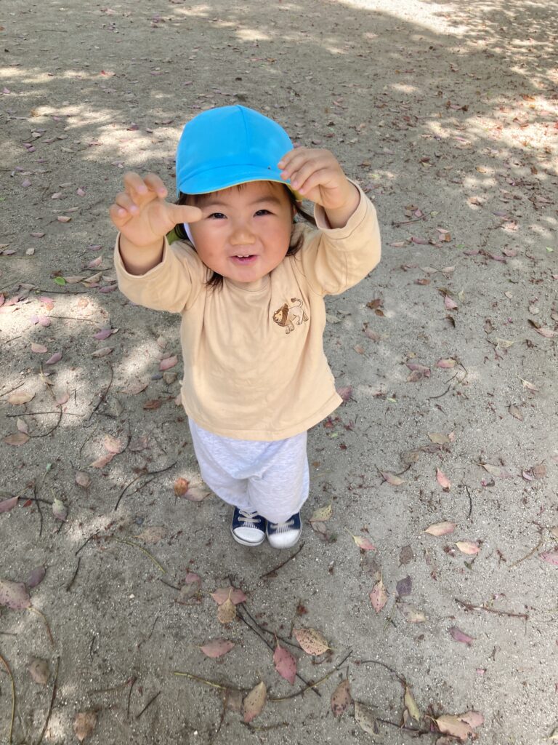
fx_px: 602
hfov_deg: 49.7
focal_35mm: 28
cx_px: 279
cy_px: 372
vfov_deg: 63.4
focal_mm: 3.99
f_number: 1.8
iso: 20
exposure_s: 1/311
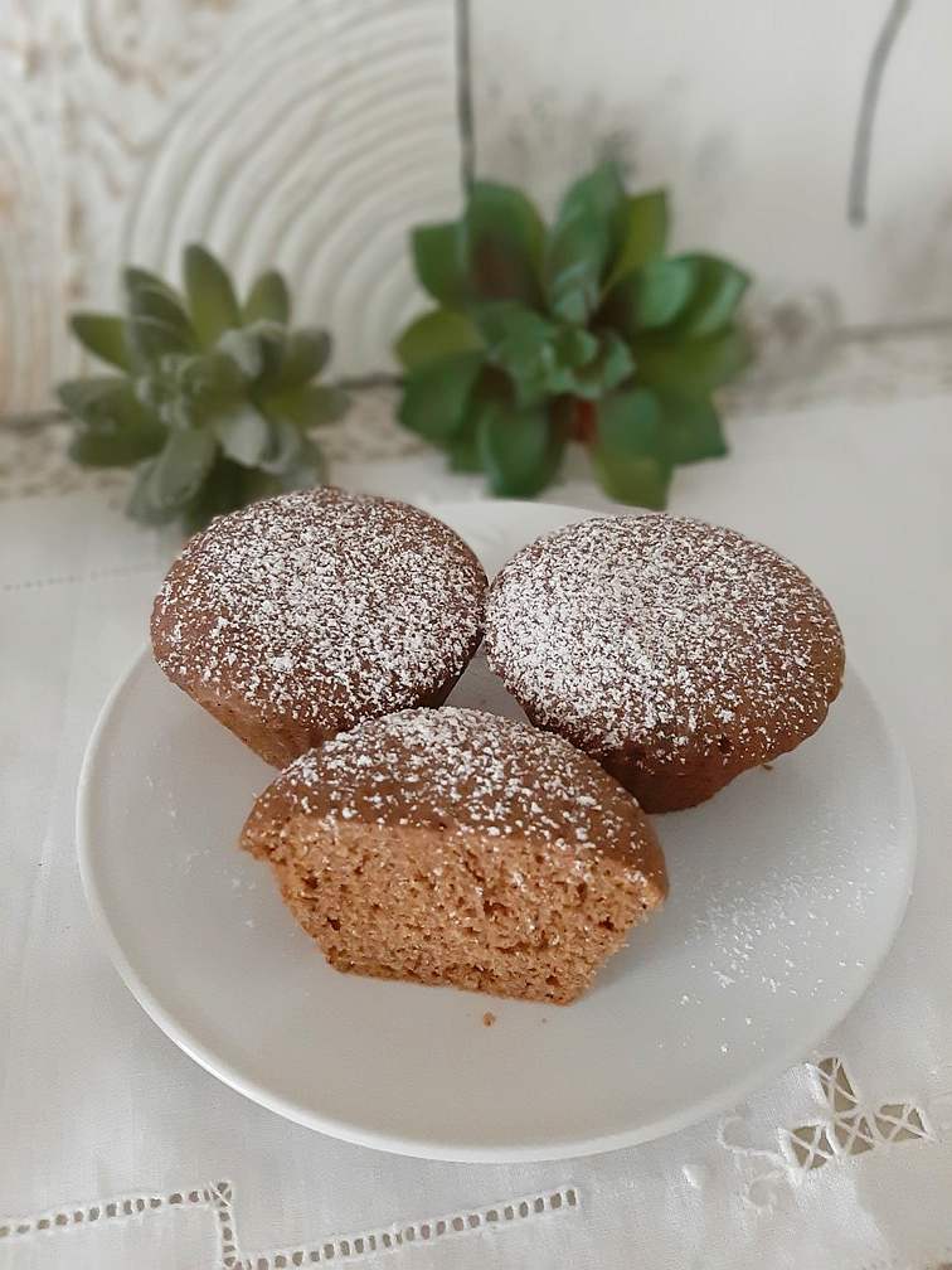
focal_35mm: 26
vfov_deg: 67.3
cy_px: 635
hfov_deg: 53.1
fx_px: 953
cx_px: 476
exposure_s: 1/17
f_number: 1.7
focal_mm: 3.93
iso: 640
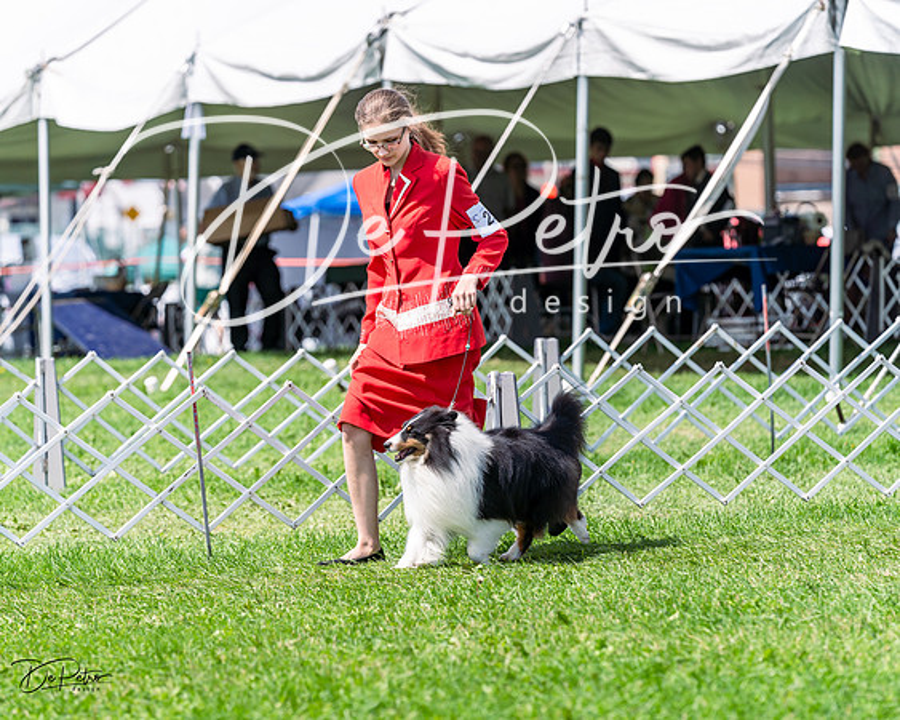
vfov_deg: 7.7
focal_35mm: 202
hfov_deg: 9.6
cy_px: 360
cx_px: 450
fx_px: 5368
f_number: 4.5
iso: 100
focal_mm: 179
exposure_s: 1/1000
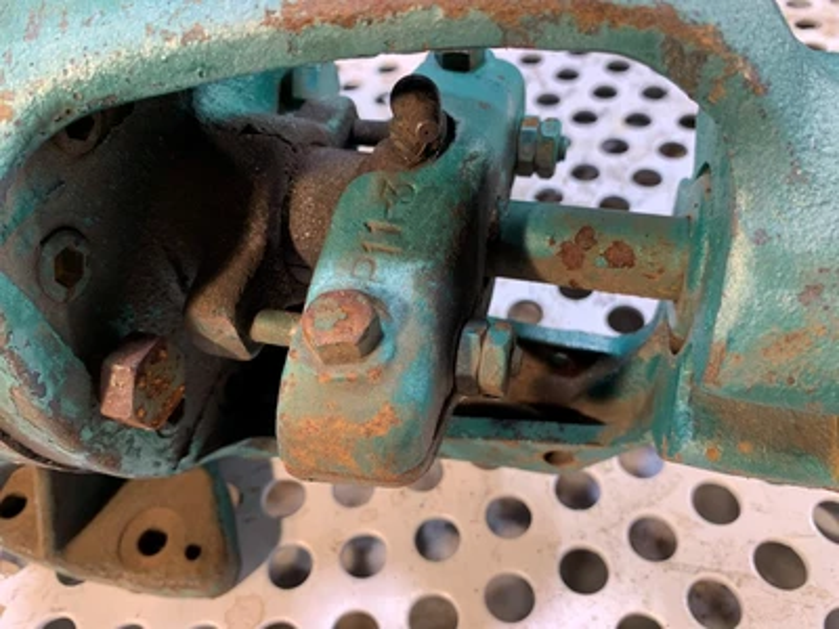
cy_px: 314
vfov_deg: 53.1
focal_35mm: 26
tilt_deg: -50.0
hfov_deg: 67.3
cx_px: 420
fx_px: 630
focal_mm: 4.25
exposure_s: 1/60
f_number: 1.8
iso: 64
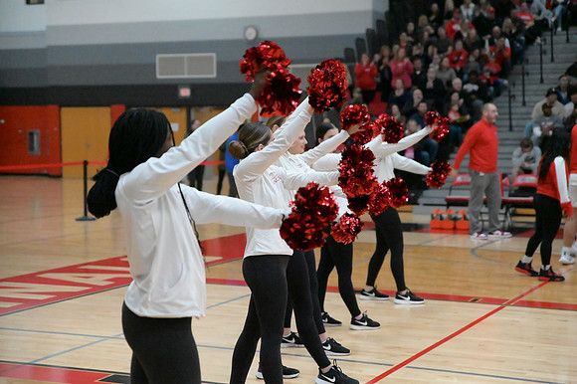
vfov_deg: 19.4
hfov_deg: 28.9
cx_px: 288
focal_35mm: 70
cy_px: 192
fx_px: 1121
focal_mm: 70
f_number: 2.8
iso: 40000
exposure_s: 1/8000
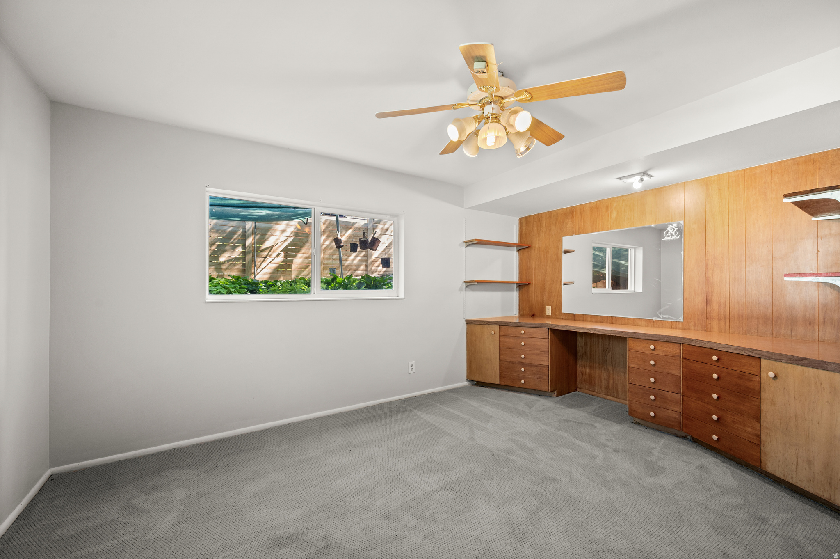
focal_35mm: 14
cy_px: 280
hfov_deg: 104.3
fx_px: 326
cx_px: 420
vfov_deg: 81.1
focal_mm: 14
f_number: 7.1
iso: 400
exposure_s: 1/3
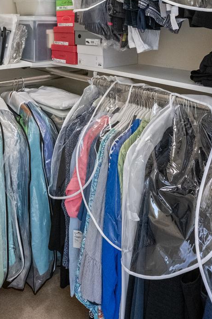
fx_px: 274
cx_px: 41
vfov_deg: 51.5
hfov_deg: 40.5
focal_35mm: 31
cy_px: 19
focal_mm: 14
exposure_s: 1/30
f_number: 5.6
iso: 1600
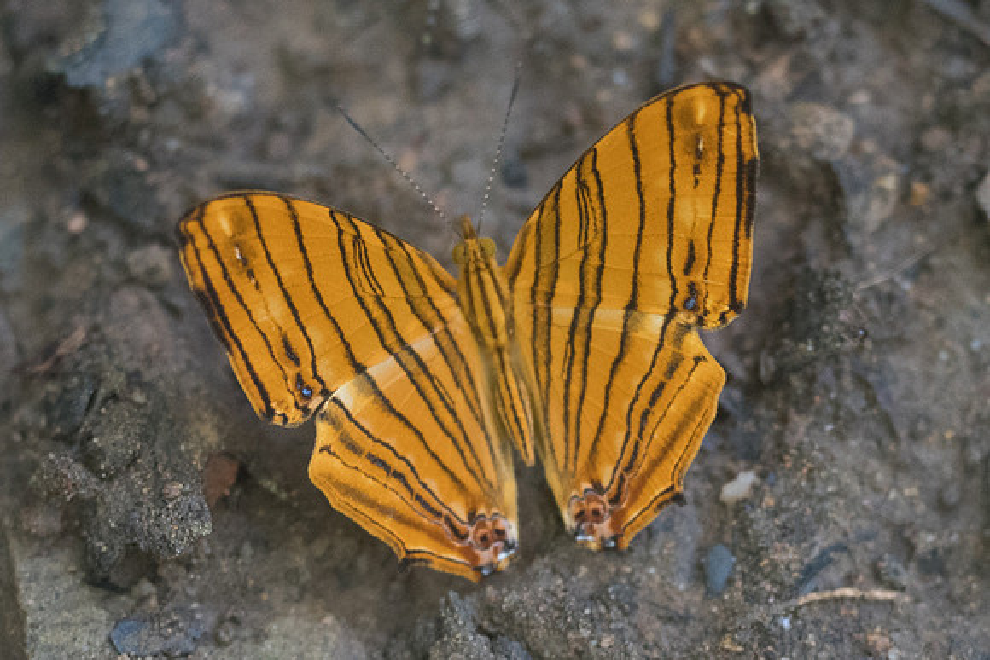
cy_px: 389
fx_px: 14419
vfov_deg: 2.6
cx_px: 733
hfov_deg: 3.9
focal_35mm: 524
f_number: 3.3
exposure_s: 1/400
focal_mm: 150
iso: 1250
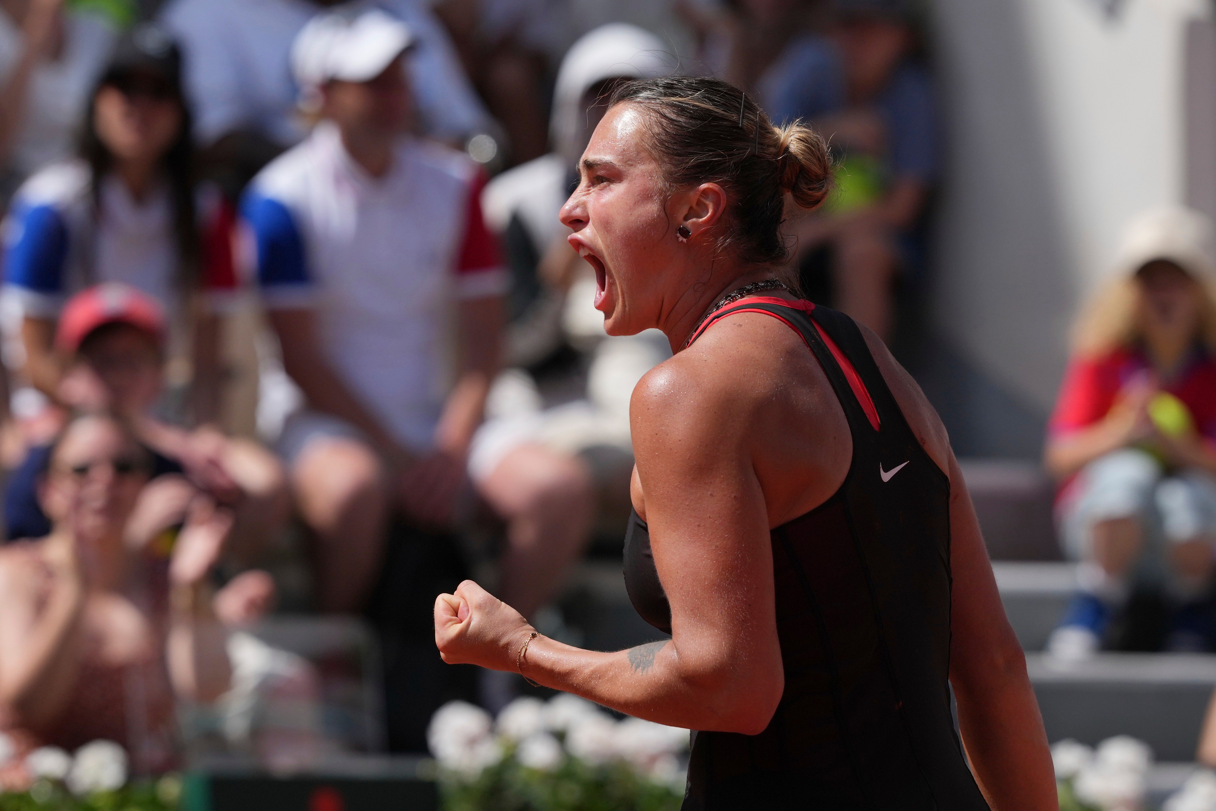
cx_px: 608
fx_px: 15199
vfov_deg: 3.1
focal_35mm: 450
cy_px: 406
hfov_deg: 4.6
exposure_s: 1/4000
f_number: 4.5
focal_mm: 300
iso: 400
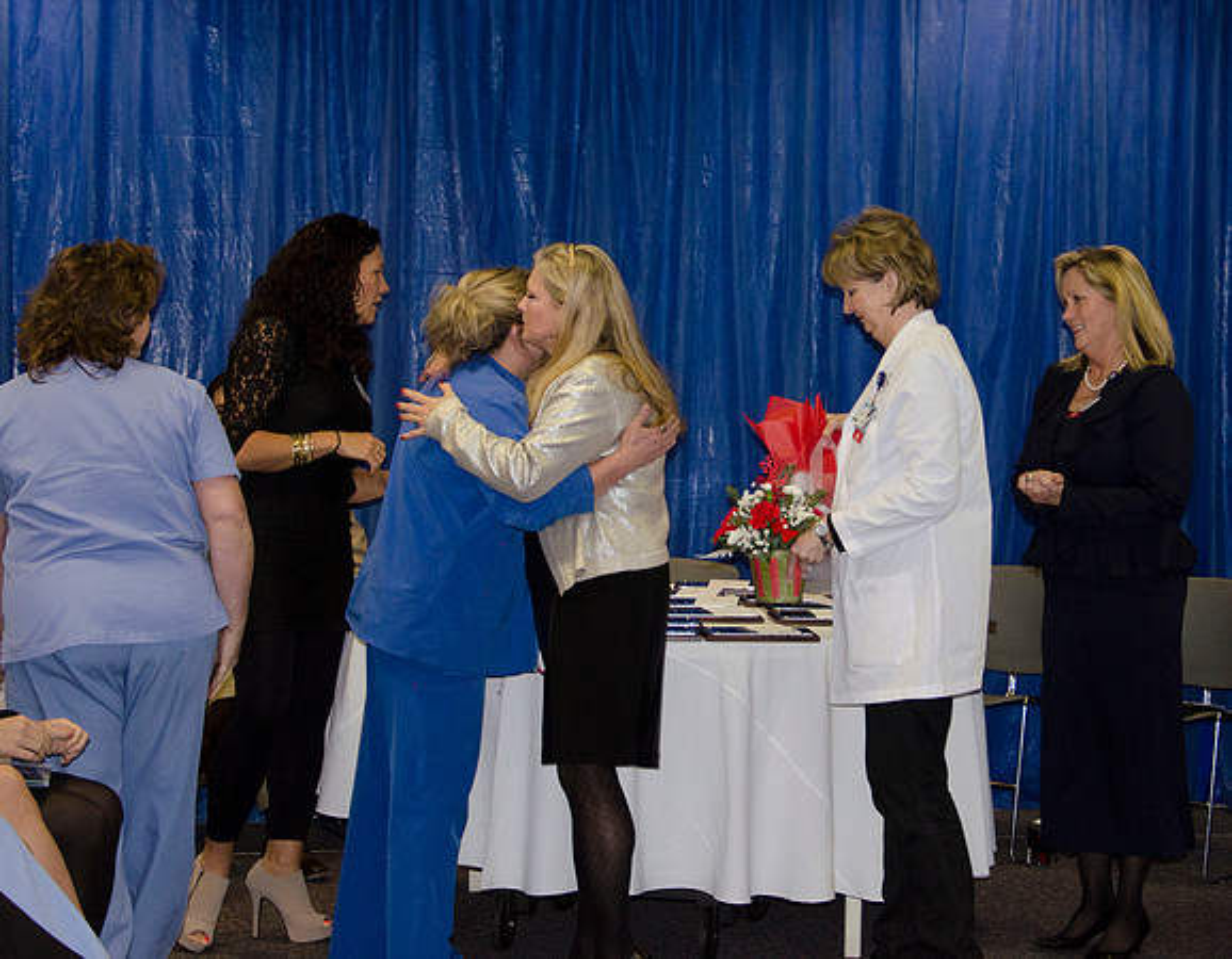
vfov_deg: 16.4
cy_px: 332
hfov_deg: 21.0
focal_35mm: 92
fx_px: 3315
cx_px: 845
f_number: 4.5
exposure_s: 1/60
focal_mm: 40
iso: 400
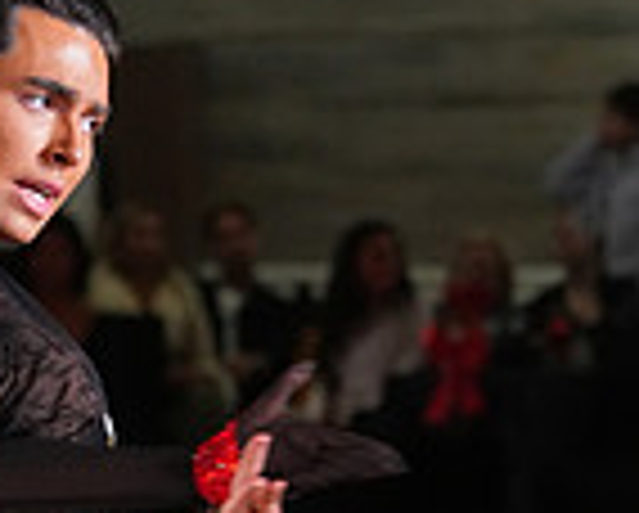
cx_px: -61
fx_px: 10605
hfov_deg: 3.4
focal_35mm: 560
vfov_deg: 2.8
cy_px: 770
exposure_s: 1/200
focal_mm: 146
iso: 4000
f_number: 5.6
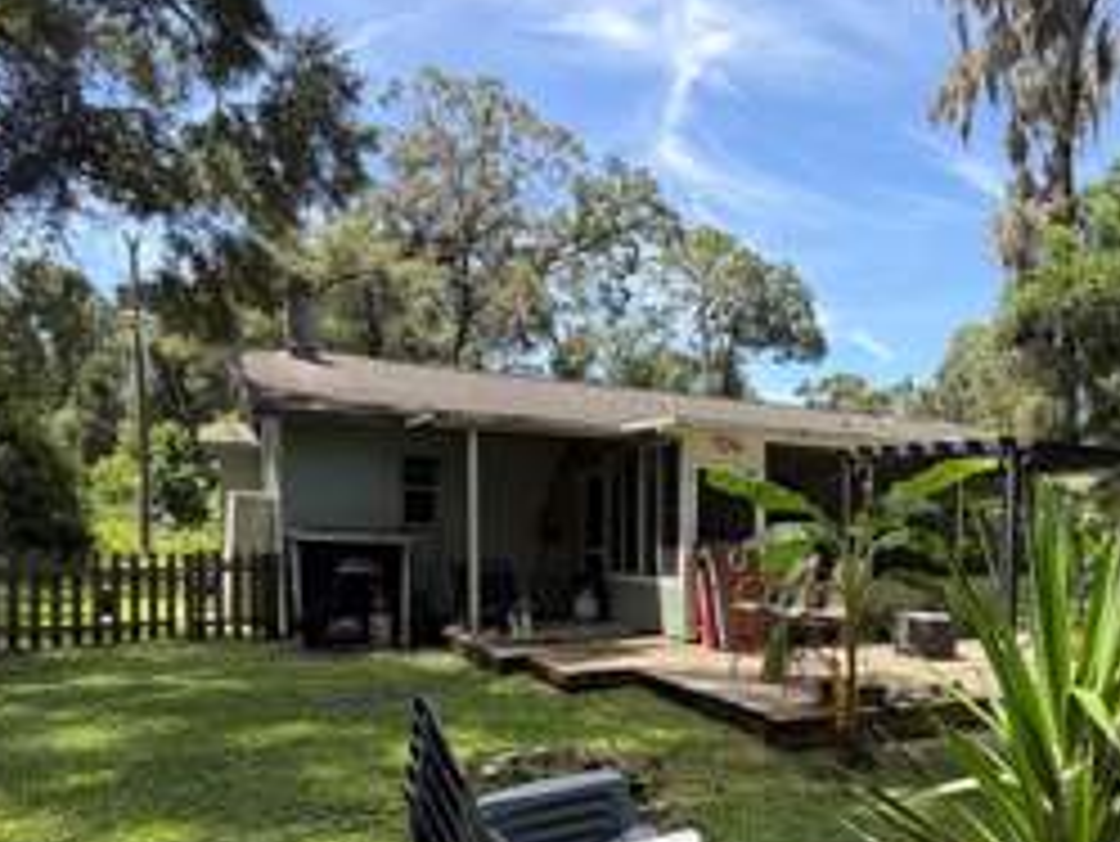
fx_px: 874
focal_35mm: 27
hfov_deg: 60.8
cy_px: 572
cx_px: 873
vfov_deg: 50.3
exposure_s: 1/502
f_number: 2.2
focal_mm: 2.22
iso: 40
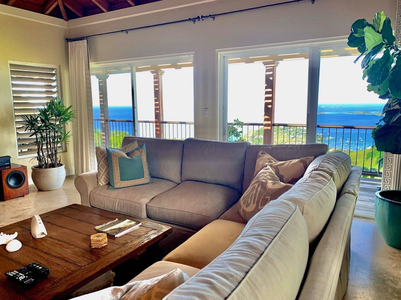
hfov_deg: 67.3
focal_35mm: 26
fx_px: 301
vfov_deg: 53.0
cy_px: 150
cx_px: 200
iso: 25
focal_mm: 4.25
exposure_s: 1/120
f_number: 1.8
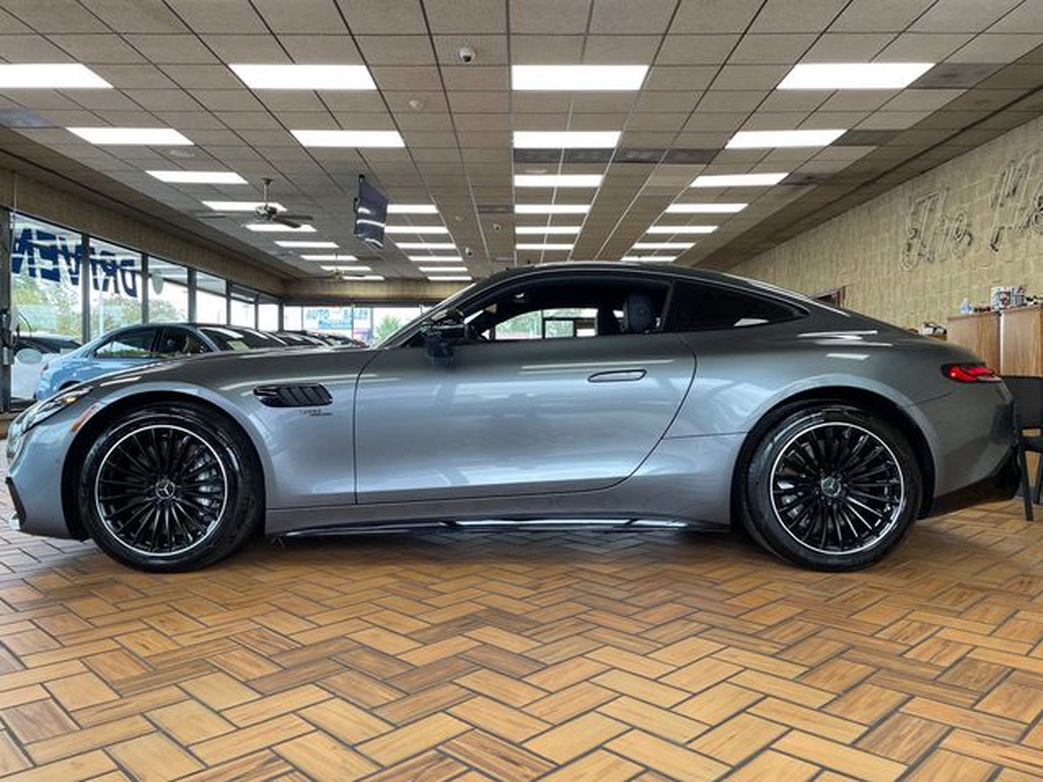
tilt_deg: -0.1
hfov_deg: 67.3
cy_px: 391
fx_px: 783
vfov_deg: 53.1
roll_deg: +0.4
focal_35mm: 26
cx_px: 522
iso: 64
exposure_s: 1/120
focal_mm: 4.2
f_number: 1.6
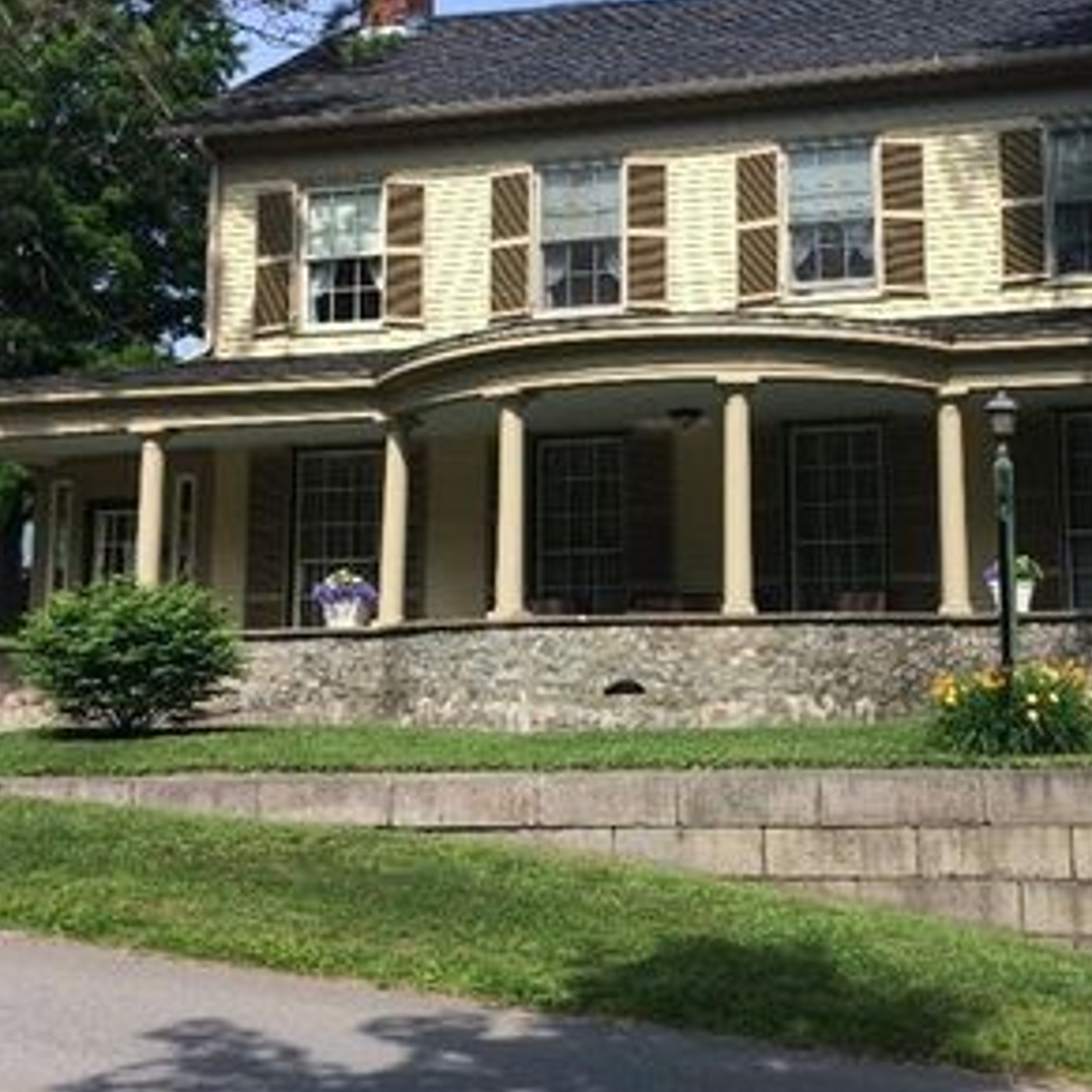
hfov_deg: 37.8
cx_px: 751
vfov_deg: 38.2
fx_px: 1570
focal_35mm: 44
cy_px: 448
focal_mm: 4.15
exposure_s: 1/1414
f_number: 2.2
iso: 32
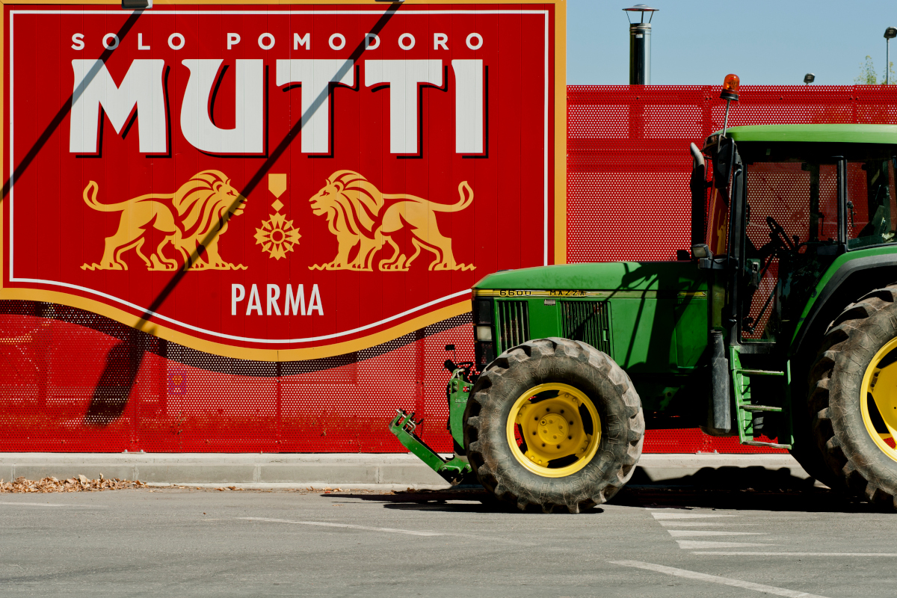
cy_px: 299
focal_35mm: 100
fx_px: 2491
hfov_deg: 20.4
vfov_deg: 13.7
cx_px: 448
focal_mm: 100
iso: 250
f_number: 8
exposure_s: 1/640
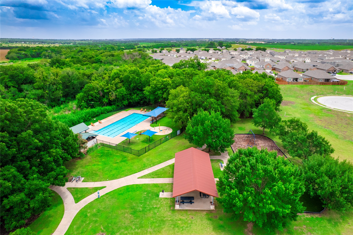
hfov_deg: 78.6
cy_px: 118
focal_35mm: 22
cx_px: 176
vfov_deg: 57.2
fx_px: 216
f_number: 2.8
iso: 100
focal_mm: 8.38
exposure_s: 1/1600
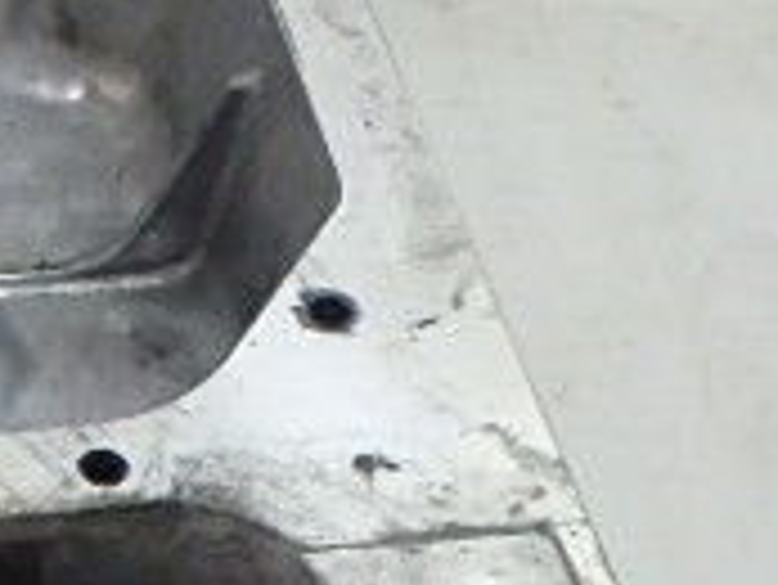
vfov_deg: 13.7
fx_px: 2407
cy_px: 562
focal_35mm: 107
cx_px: -657
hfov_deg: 15.5
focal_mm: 5.2
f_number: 4.6
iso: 800
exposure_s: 1/80
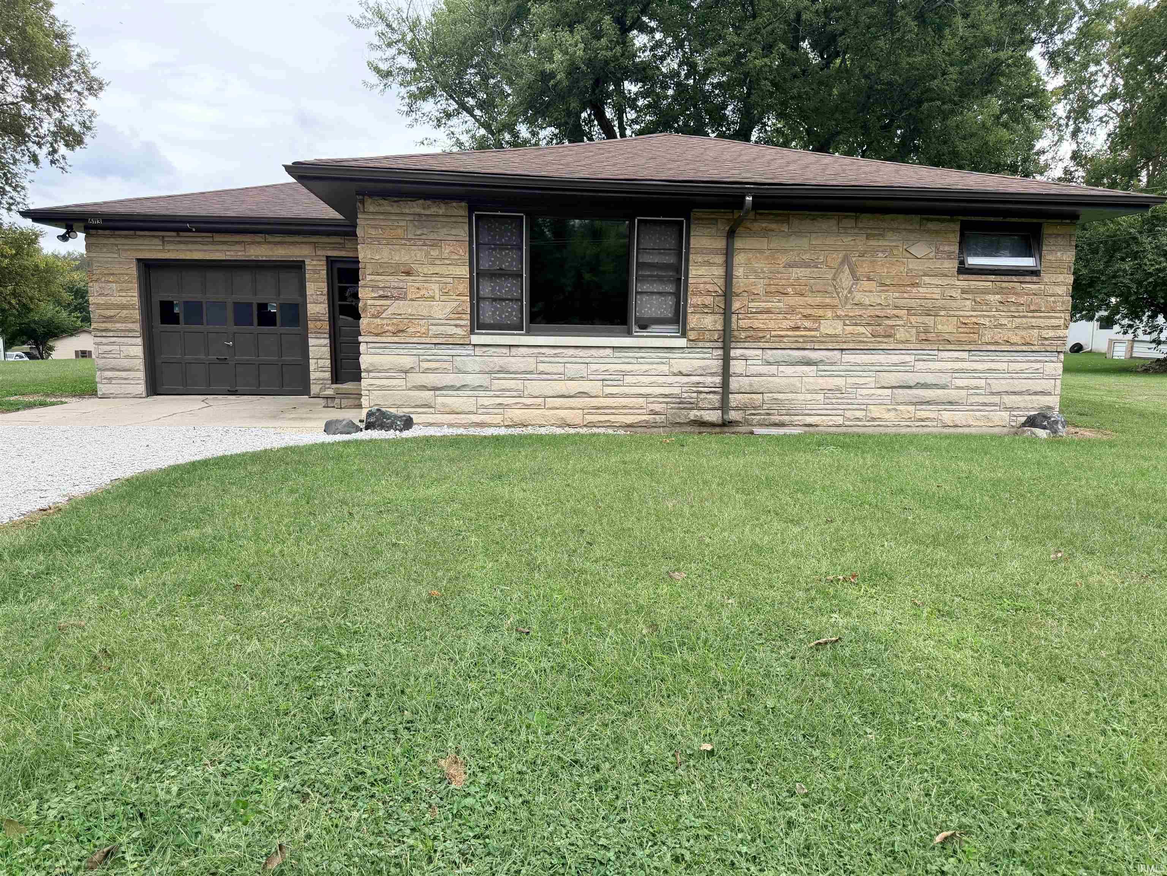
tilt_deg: -7.6
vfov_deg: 56.8
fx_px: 809
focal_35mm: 24
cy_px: 438
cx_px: 584
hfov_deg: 71.6
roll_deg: -0.9
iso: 100
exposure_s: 1/1553
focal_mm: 6.76
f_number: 1.78
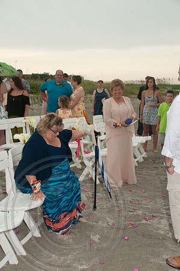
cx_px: 90
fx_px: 361
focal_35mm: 48
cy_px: 136
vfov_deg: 41.2
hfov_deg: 28.0
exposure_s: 1/100
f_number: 5.6
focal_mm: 32
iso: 400
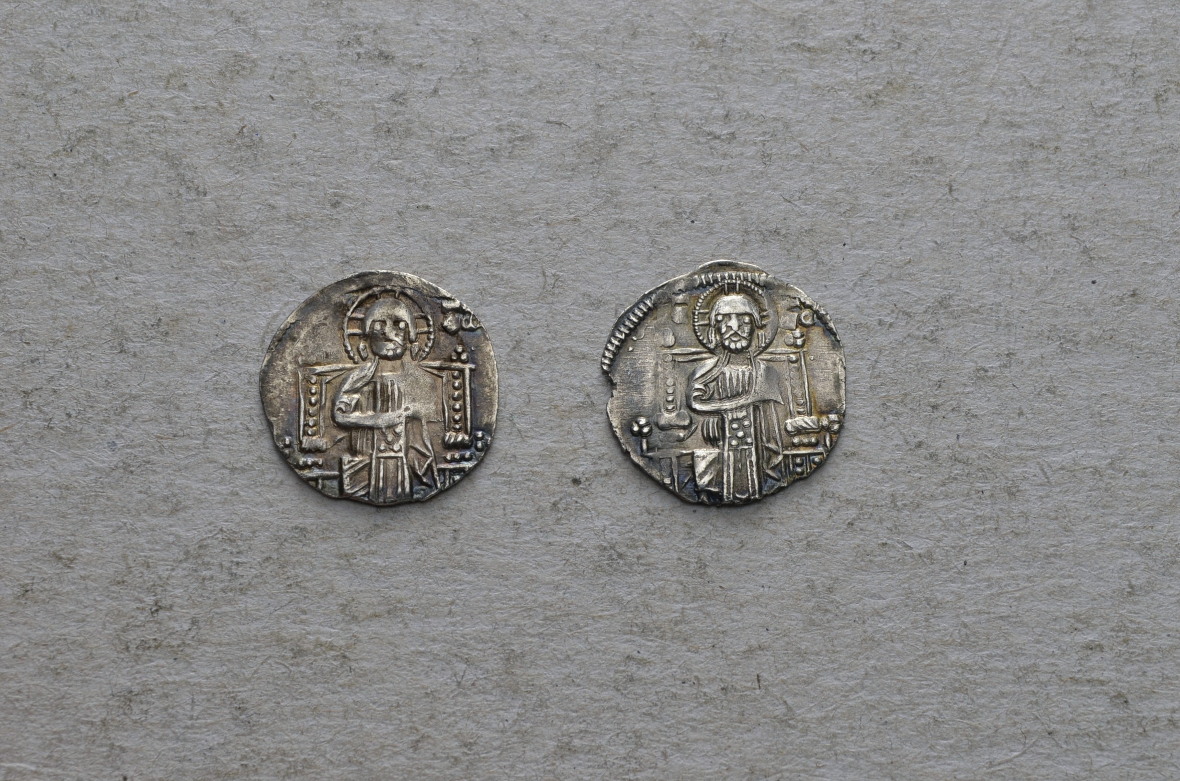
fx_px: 2699
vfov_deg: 16.5
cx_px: 590
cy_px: 390
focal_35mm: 82
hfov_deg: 24.7
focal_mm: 55
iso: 400
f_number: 14
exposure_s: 1/200
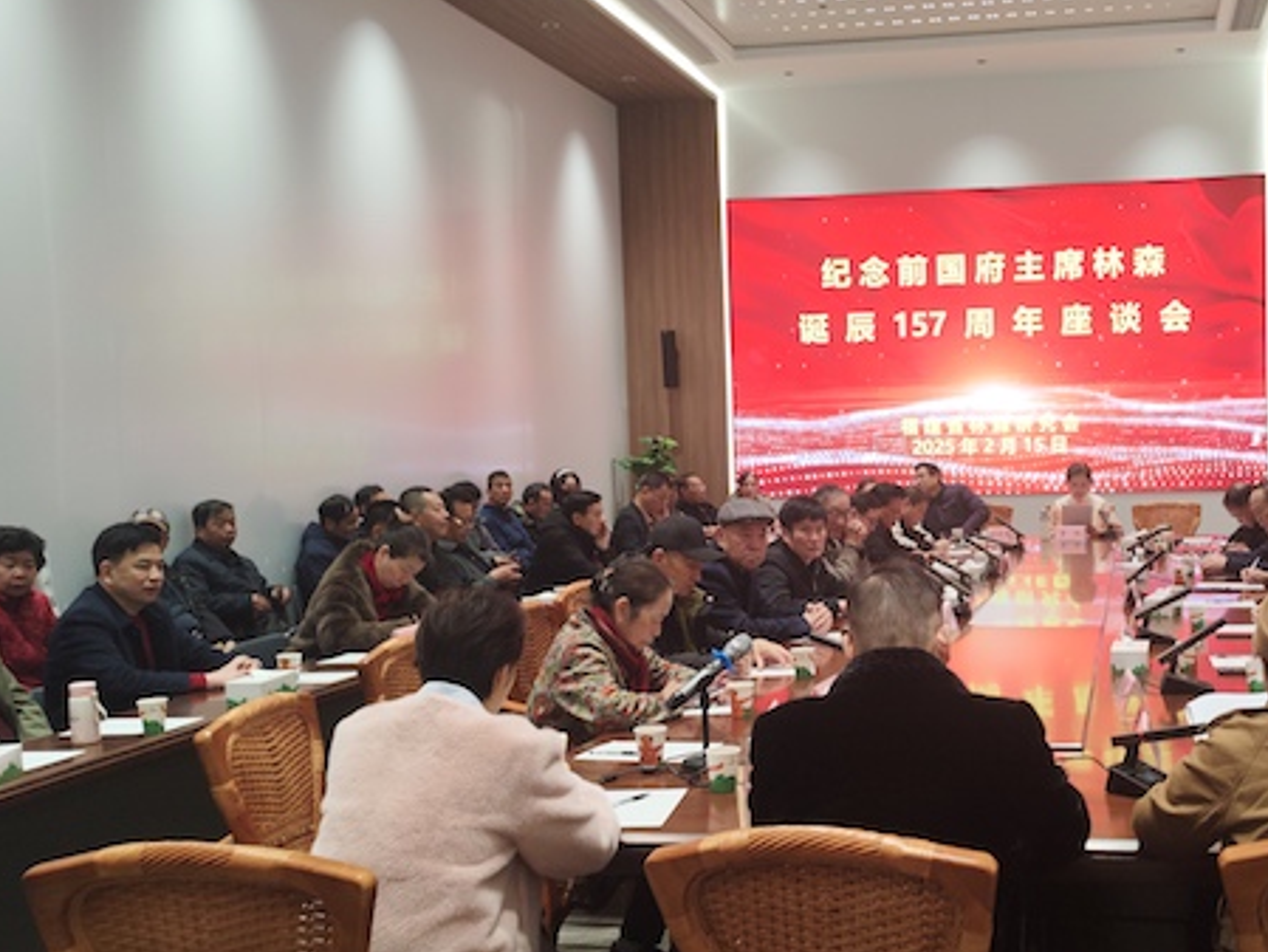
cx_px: 907
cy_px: 489
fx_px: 1502
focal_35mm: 41
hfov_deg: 44.6
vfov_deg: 35.2
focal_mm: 6.14
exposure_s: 1/25
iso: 125
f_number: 1.65
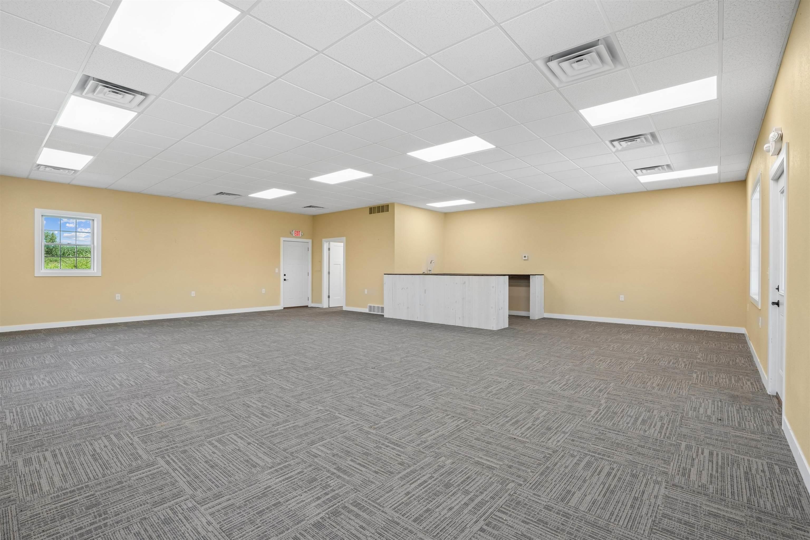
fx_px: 360
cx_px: 405
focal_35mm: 16
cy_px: 270
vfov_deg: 73.7
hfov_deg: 96.7
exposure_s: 1/50
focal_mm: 16
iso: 640
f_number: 9
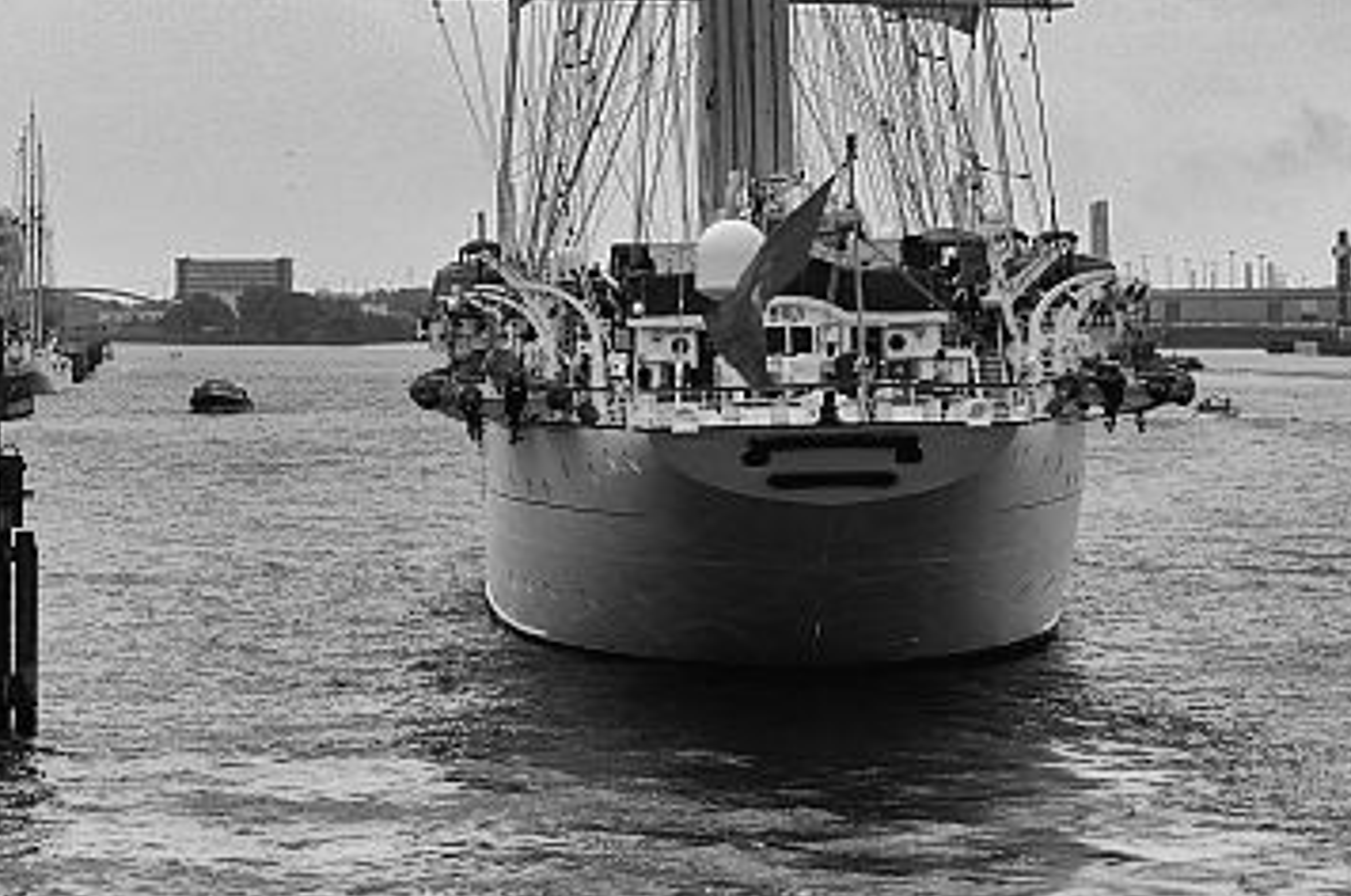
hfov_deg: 14.2
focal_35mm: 144
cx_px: 220
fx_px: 5394
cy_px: -385
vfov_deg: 9.3
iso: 200
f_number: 10
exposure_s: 1/500
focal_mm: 50
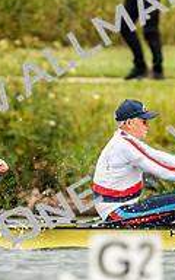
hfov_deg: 0.7
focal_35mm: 1844
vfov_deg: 1.1
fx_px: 14071
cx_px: 60
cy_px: 171
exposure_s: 1/2000
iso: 1000
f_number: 6.3
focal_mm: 600
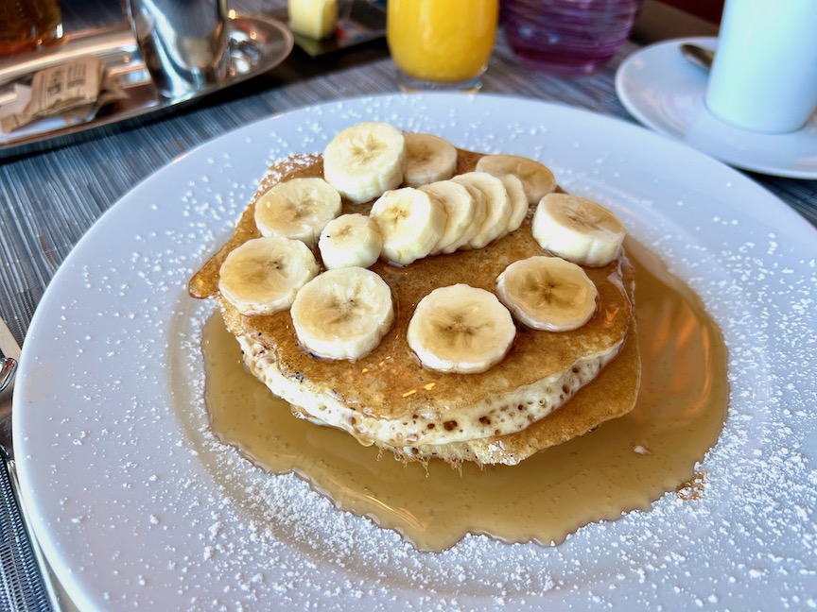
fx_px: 614
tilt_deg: -45.6
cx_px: 408
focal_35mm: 26
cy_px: 306
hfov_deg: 67.3
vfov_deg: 53.1
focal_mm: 5.7
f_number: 1.5
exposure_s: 1/112
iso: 40
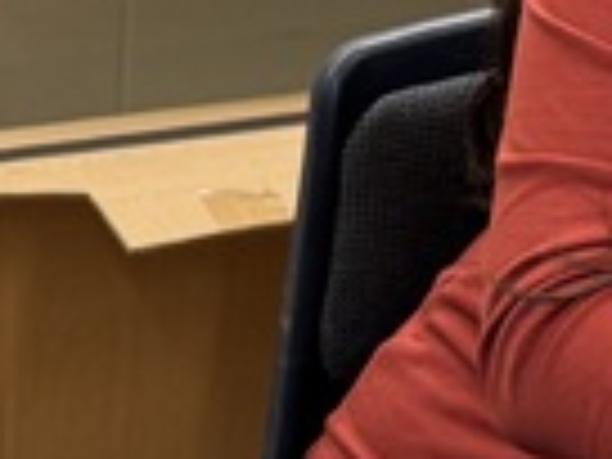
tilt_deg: -21.1
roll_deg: -1.1
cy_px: 117
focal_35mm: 181
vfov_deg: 8.2
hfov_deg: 10.8
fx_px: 3200
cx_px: -36
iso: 200
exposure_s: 1/60
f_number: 1.78
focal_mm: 6.76
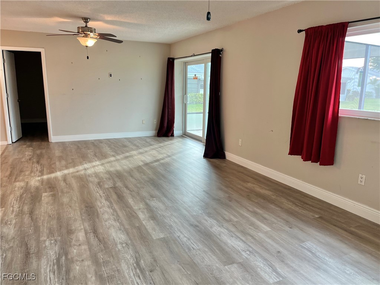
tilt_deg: -11.4
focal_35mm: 26
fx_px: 285
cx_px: 190
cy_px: 142
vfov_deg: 53.1
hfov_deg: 67.3
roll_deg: -0.7
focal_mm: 5.1
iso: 80
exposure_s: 1/60
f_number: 1.6
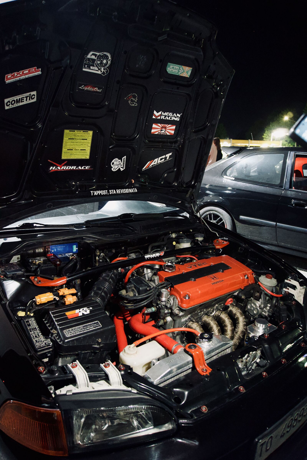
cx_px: 154
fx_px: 307
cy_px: 230
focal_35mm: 24
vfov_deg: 73.7
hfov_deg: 53.1
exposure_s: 1/15
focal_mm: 16
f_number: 3.5
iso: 6400
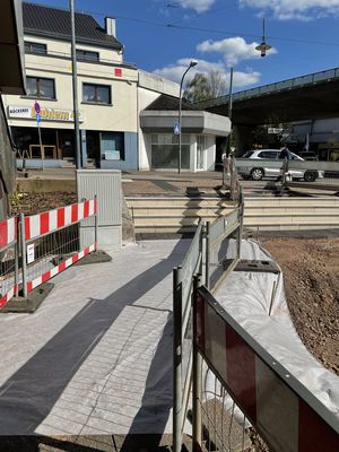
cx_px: 170
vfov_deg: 67.3
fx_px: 339
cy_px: 226
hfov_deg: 53.1
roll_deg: +0.8
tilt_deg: -11.3
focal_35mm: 26
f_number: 1.6
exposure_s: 1/9091
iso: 32
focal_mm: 4.2
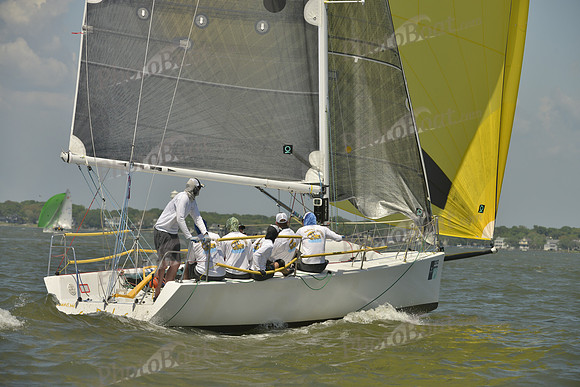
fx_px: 3223
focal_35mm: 200
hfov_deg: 10.3
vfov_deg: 6.9
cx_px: 290
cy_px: 194
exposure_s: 1/1600
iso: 280
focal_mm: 200
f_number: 9
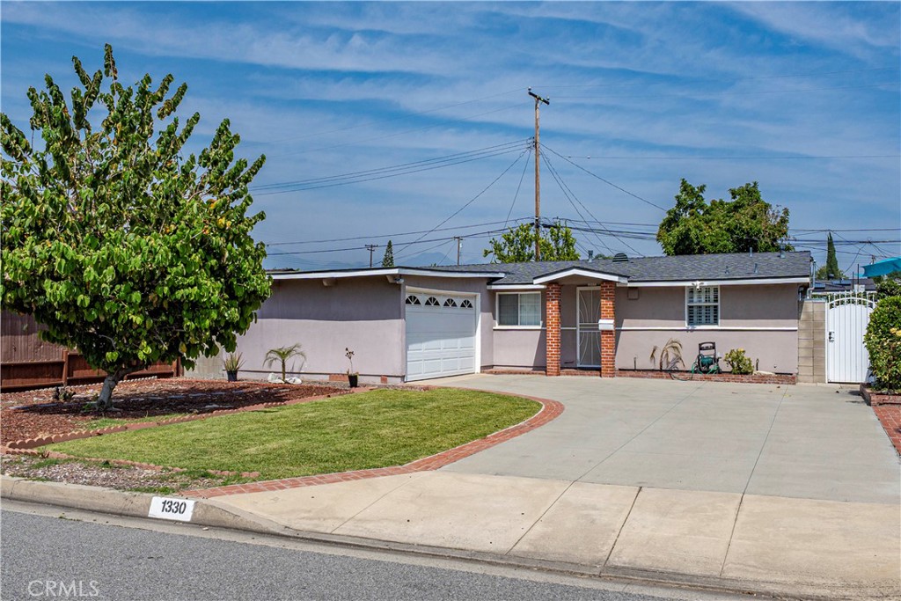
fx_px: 701
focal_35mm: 28
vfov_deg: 46.4
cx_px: 450
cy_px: 300
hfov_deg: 65.5
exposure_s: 1/1000
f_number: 7.1
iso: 160
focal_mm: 19
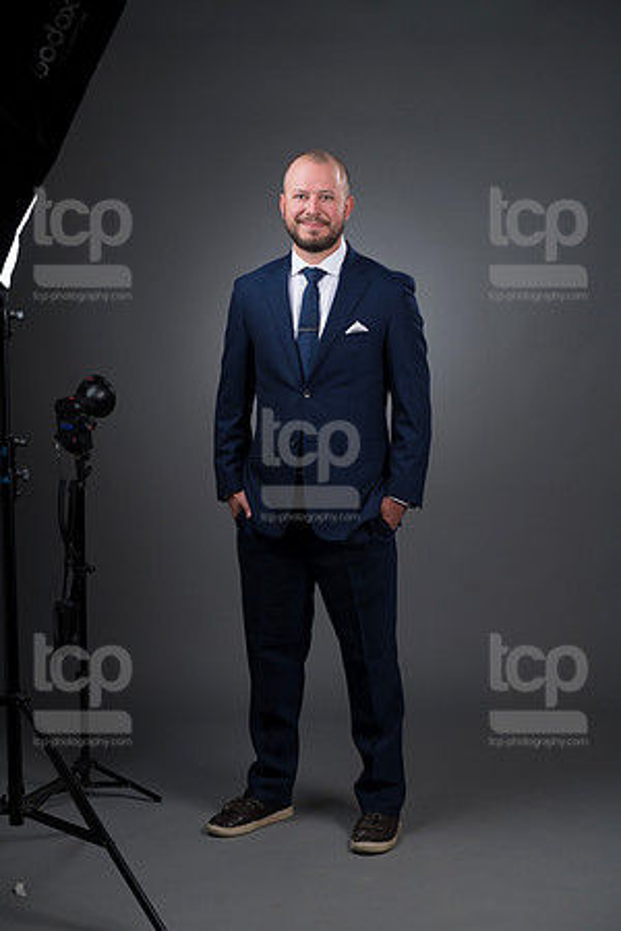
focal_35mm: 80
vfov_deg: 25.4
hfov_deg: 17.1
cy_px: 466
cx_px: 310
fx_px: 2070
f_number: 5.6
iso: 160
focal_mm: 80
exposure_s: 1/250
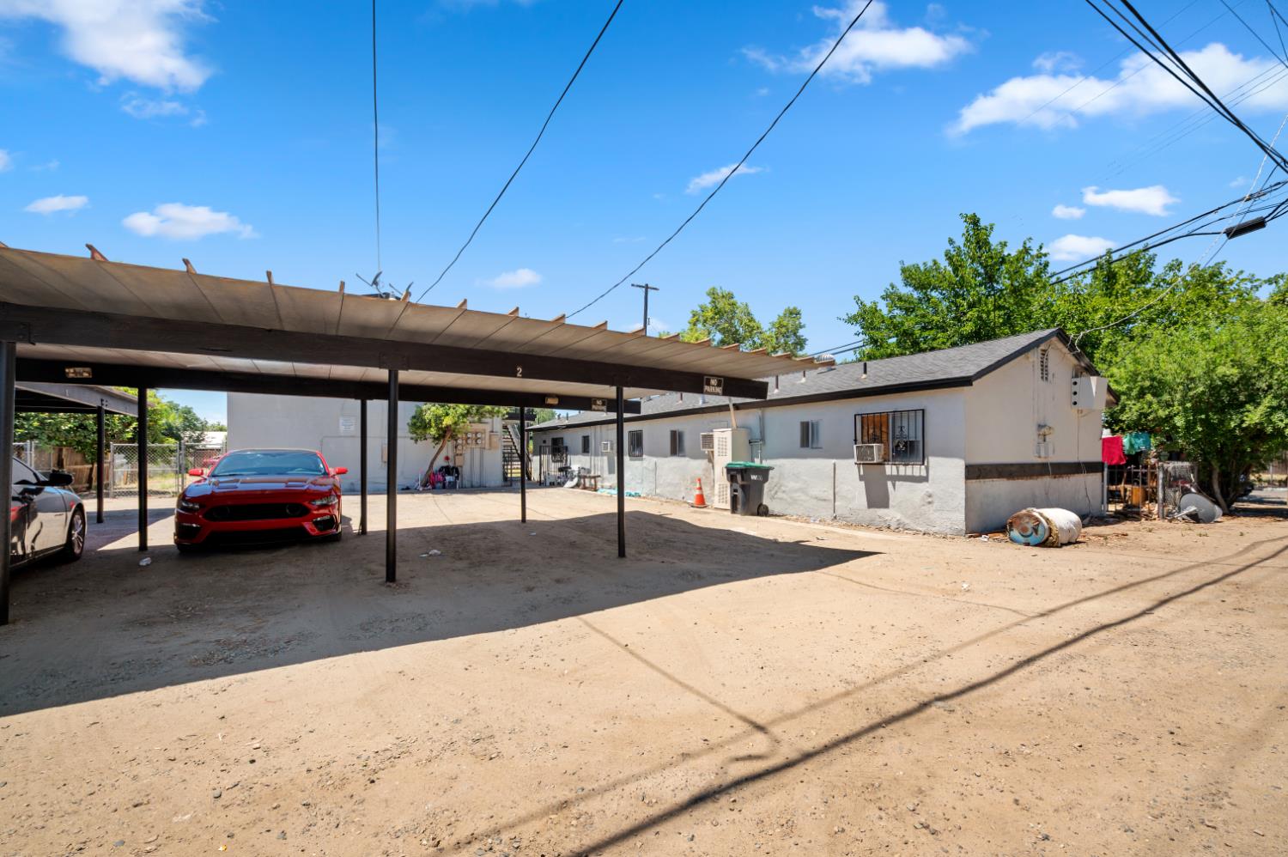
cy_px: 428
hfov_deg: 104.3
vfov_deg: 81.1
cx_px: 644
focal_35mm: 14
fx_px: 501
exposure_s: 1/160
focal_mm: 14
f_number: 9
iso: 250
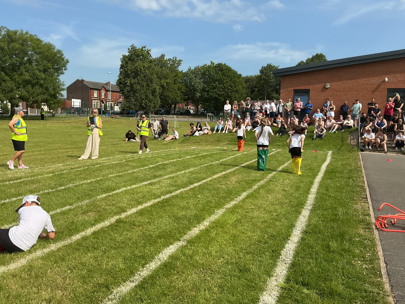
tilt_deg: -7.9
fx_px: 339
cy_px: 152
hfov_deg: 61.7
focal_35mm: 29
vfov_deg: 48.2
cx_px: 202
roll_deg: -1.8
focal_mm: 3
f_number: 1.8
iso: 25
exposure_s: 1/2141
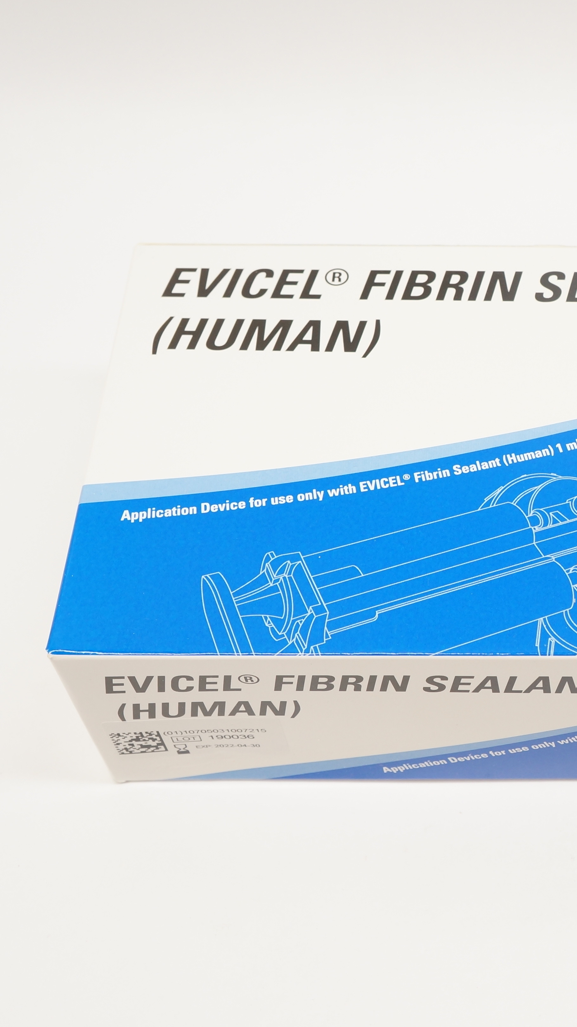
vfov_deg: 38.0
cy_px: 514
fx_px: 1491
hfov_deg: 20.8
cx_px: 637
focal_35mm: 55
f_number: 5.6
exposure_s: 1/60
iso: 400
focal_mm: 23
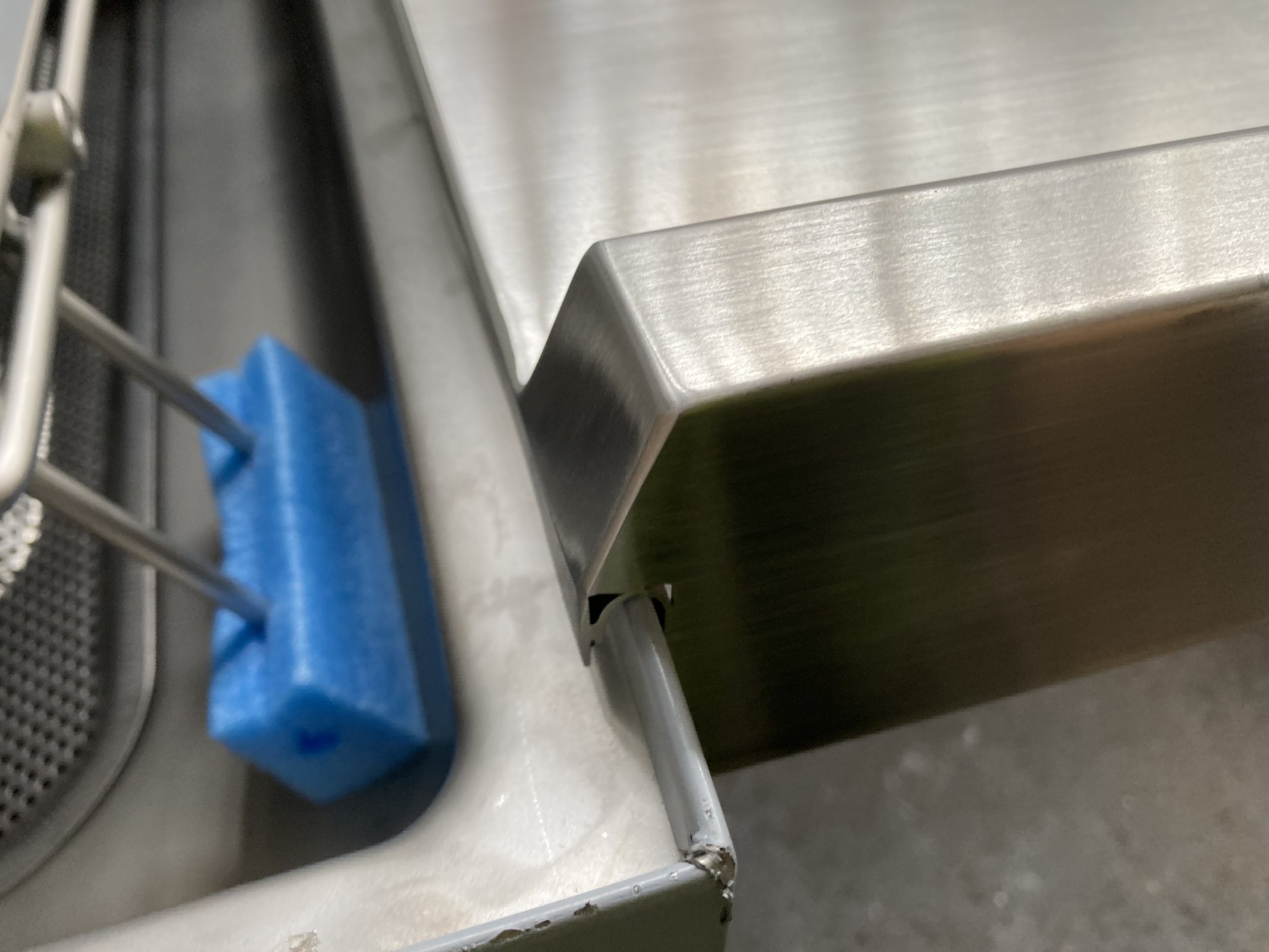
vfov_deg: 49.7
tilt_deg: -48.3
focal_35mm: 28
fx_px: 1027
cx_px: 634
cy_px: 476
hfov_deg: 63.4
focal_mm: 3.99
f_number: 1.8
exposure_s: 1/50
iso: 50
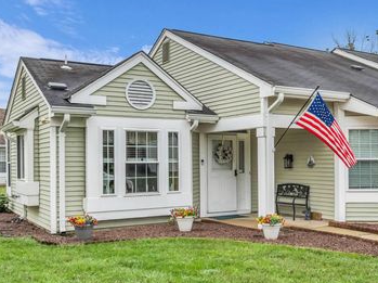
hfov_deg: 42.0
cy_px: 164
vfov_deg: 32.8
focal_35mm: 44
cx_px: 271
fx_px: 480
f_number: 2.8
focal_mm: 12.29
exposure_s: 1/1600
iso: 150
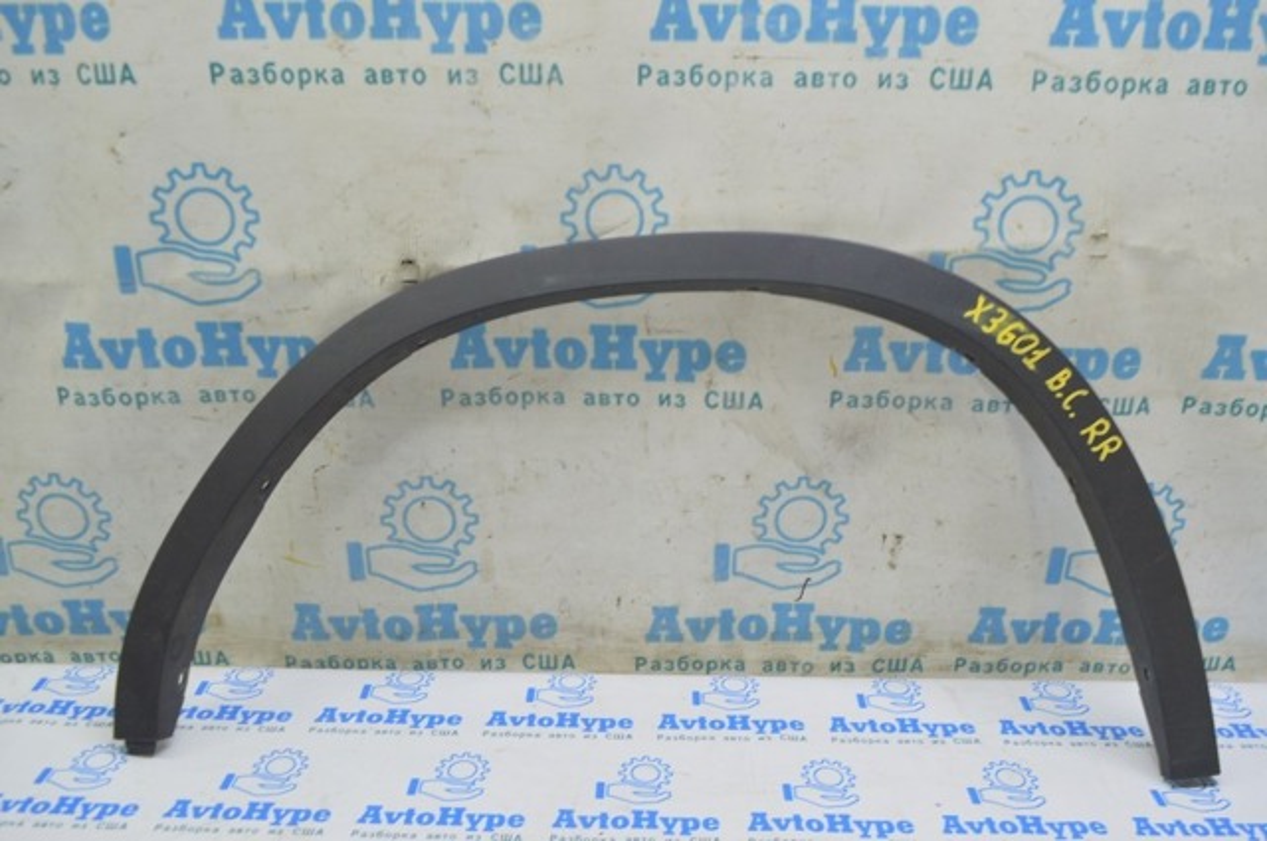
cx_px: 634
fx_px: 1107
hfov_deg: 59.6
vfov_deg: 41.6
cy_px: 420
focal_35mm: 32
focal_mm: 21
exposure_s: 1/20
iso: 400
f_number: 5.6
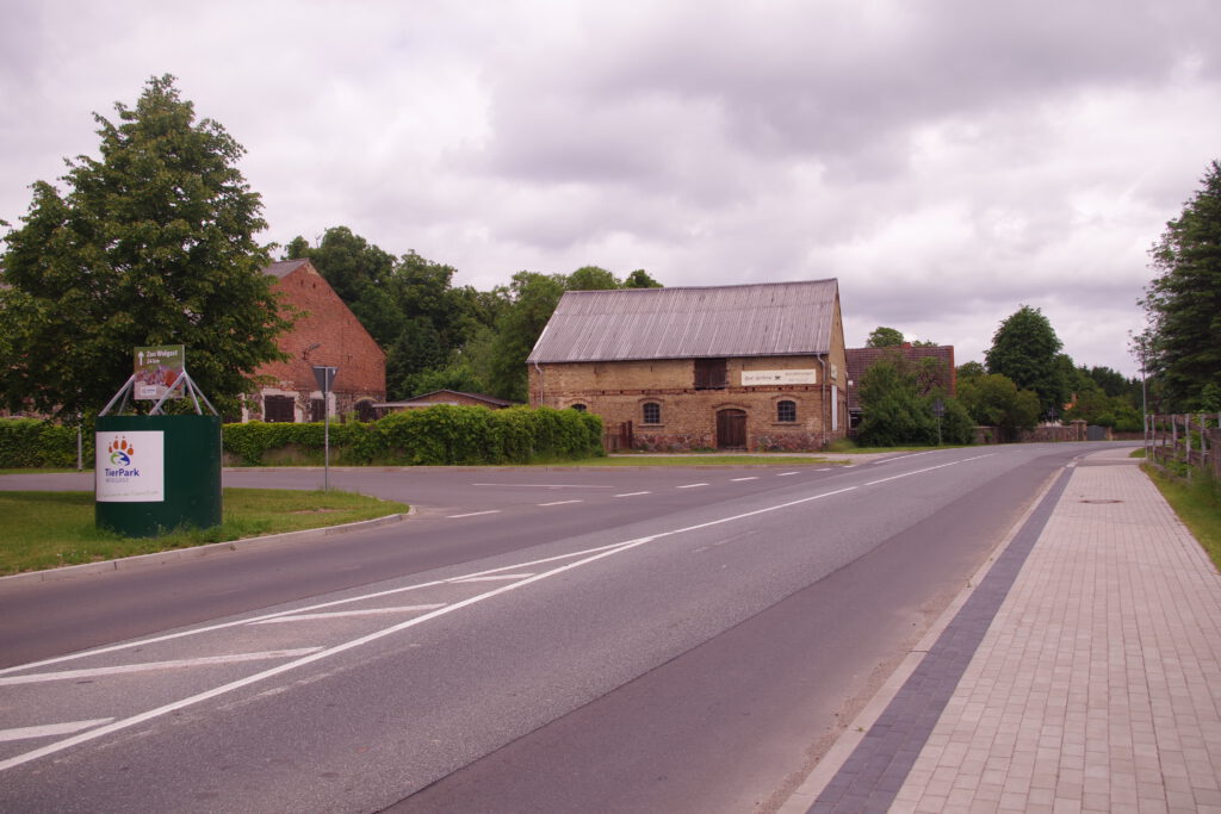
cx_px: 610
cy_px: 407
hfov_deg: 60.3
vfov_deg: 42.3
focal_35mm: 31
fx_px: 1051
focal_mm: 21.25
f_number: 5.6
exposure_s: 1/400
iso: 100
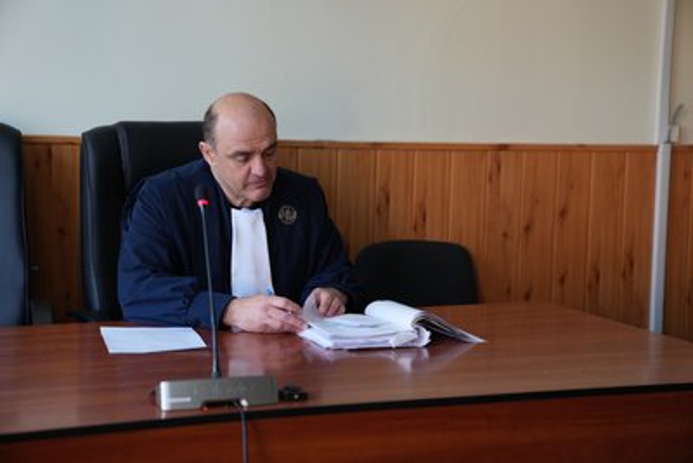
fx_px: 1348
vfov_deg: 19.5
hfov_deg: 28.8
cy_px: 232
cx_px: 346
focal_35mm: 70
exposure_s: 1/50
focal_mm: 70
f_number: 3.5
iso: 200
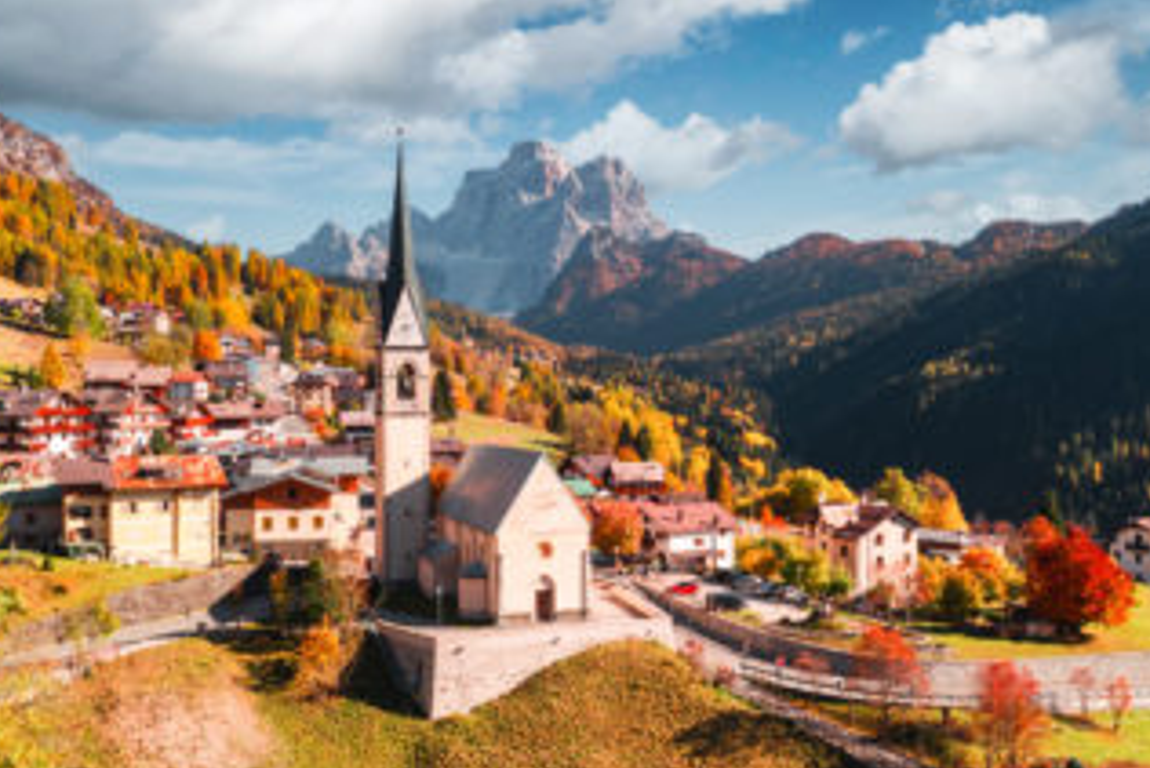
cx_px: 619
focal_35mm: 37
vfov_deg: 36.0
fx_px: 1182
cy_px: 388
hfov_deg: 51.8
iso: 100
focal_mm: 10.26
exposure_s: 1/160
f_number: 7.1
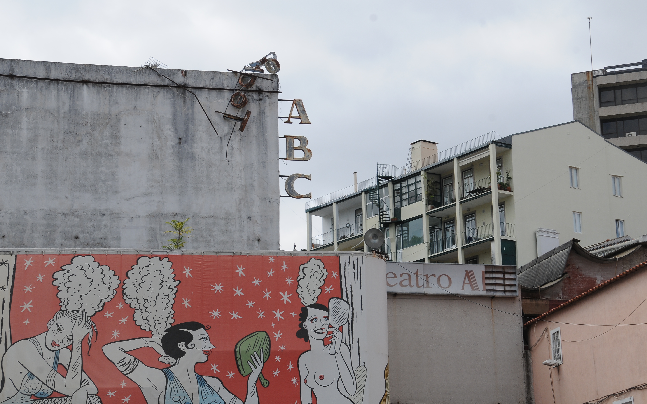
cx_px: 325
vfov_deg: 16.9
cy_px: 202
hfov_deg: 26.8
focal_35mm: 77
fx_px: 1358
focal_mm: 50
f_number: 10
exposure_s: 1/400
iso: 200
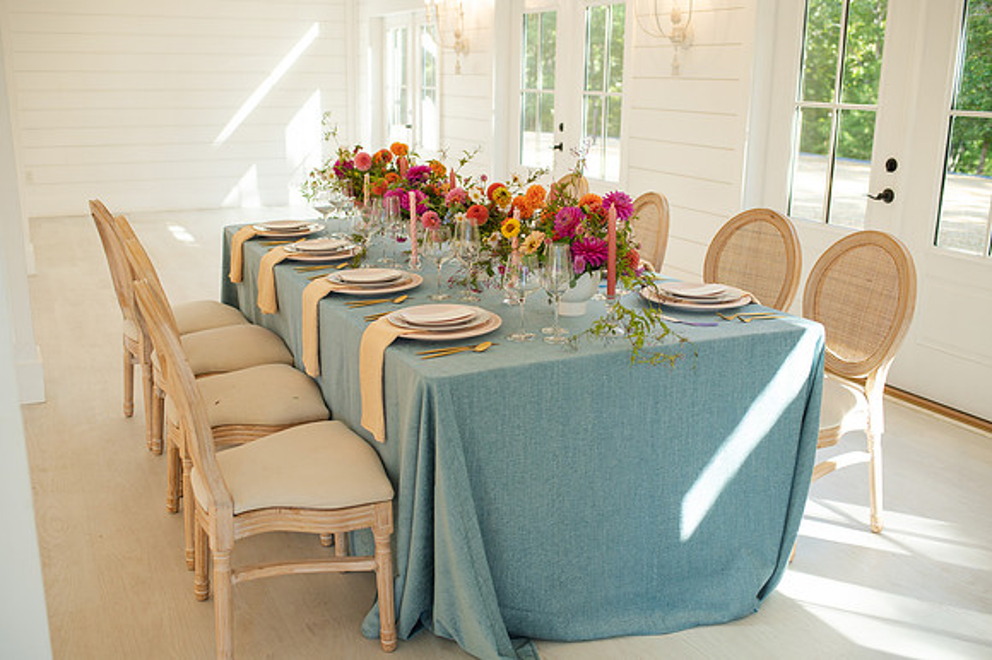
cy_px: 330
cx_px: 496
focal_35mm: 35
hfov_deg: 54.5
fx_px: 964
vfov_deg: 37.8
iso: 220
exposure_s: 1/250
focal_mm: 35
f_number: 3.2
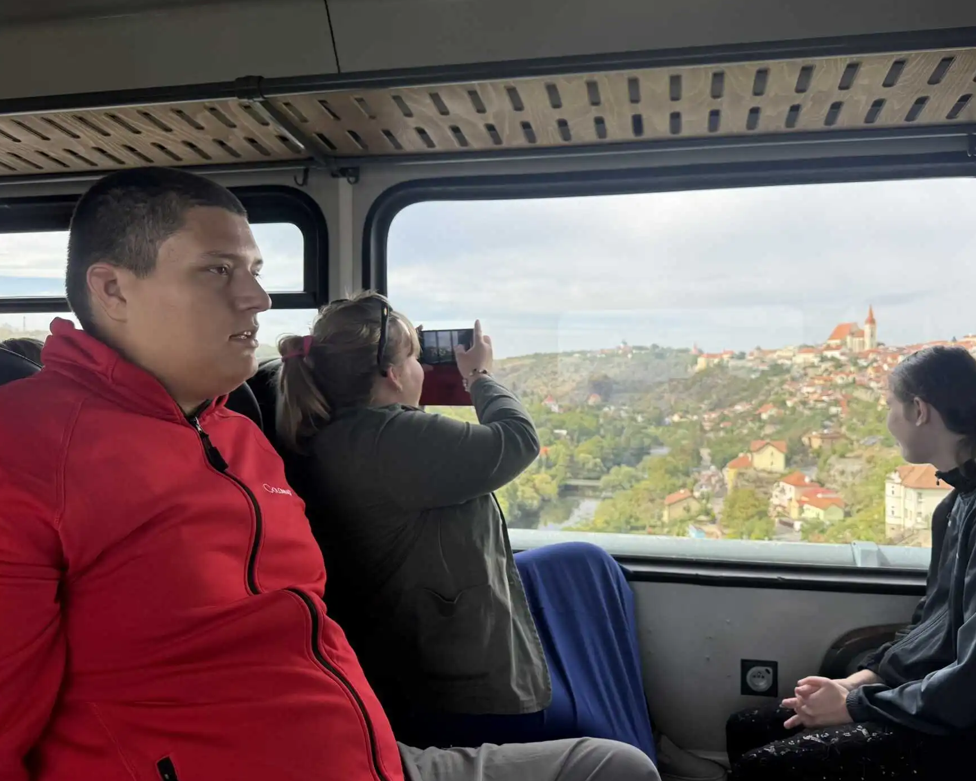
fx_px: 751
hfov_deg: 65.9
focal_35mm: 26
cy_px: 379
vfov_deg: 54.9
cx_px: 527
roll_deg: -2.2
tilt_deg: -0.2
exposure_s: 1/888
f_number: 1.78
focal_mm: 6.76
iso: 80
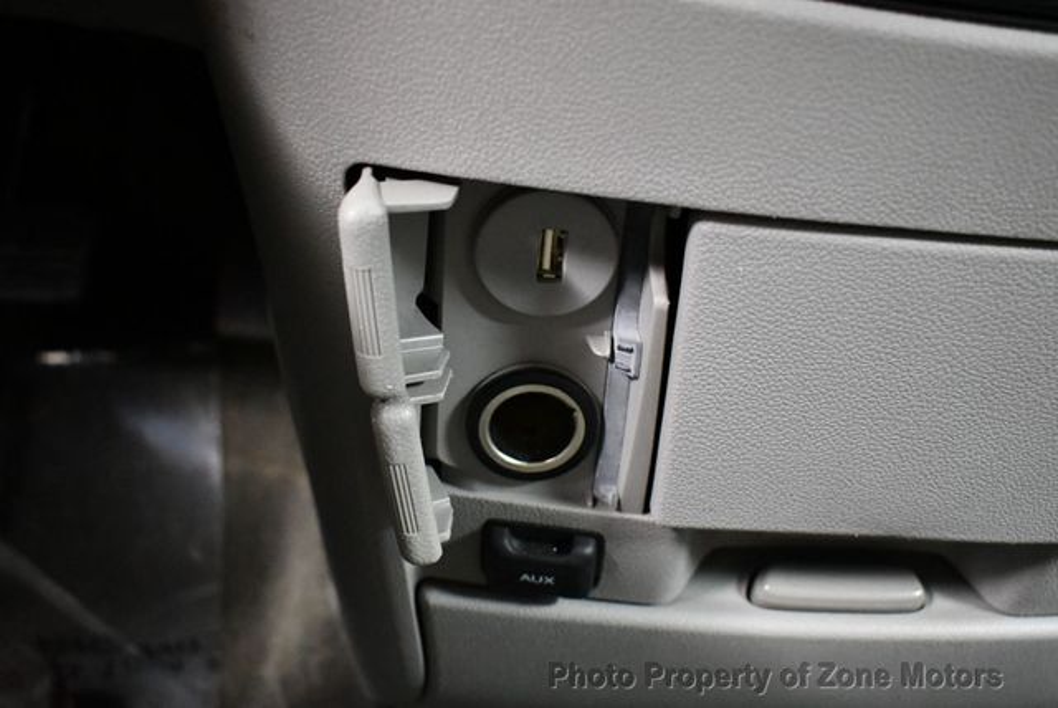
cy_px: 354
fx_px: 1177
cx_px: 529
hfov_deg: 48.4
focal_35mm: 40
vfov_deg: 33.5
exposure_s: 1/60
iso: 5600
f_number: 3.8
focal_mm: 20
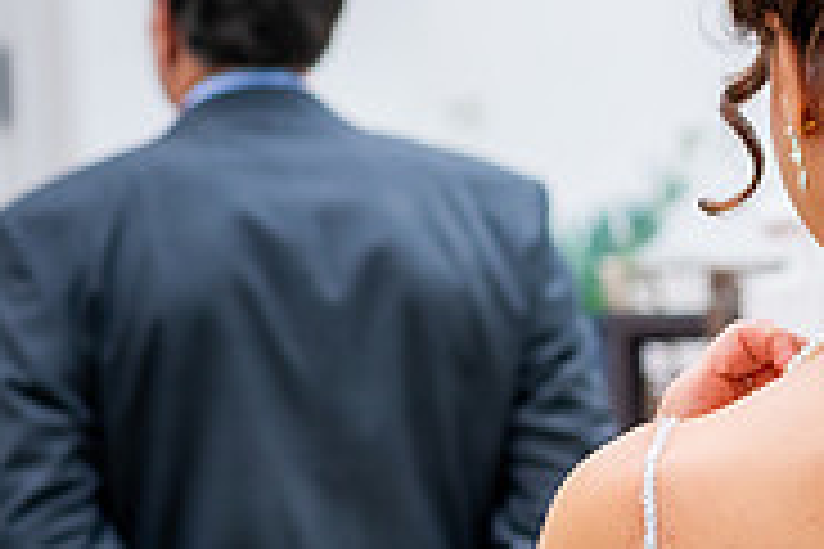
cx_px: 617
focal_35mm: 269
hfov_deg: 7.6
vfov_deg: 5.1
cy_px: 506
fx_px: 6157
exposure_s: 1/320
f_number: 6.3
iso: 320
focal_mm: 85
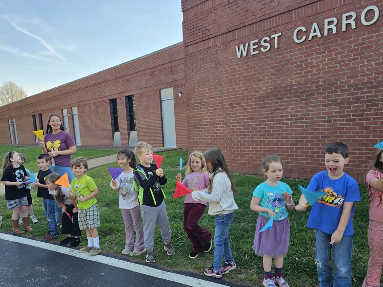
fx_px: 332
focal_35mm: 30
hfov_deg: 59.9
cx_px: 177
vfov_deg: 46.6
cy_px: 170
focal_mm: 6.3
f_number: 1.7
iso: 10
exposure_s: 1/163
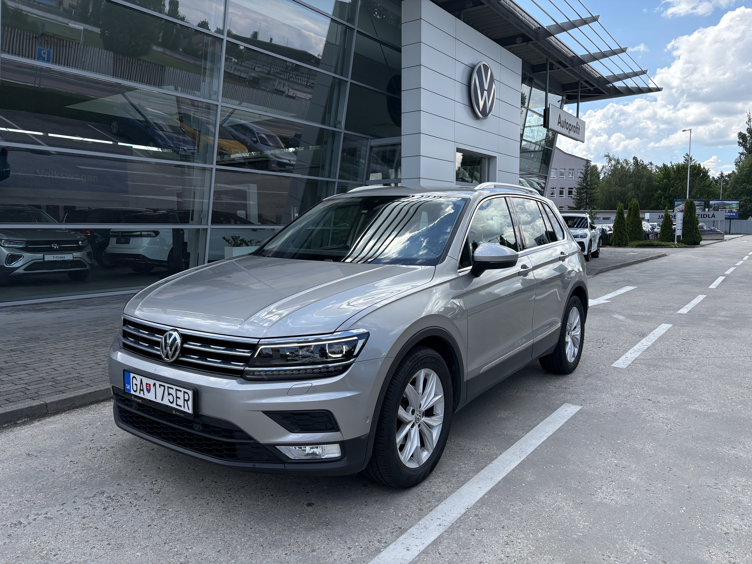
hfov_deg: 67.3
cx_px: 376
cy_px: 282
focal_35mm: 26
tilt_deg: -5.1
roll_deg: -0.2
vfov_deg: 53.1
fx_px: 565
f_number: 1.6
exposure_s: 1/2985
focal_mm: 5.96
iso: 64
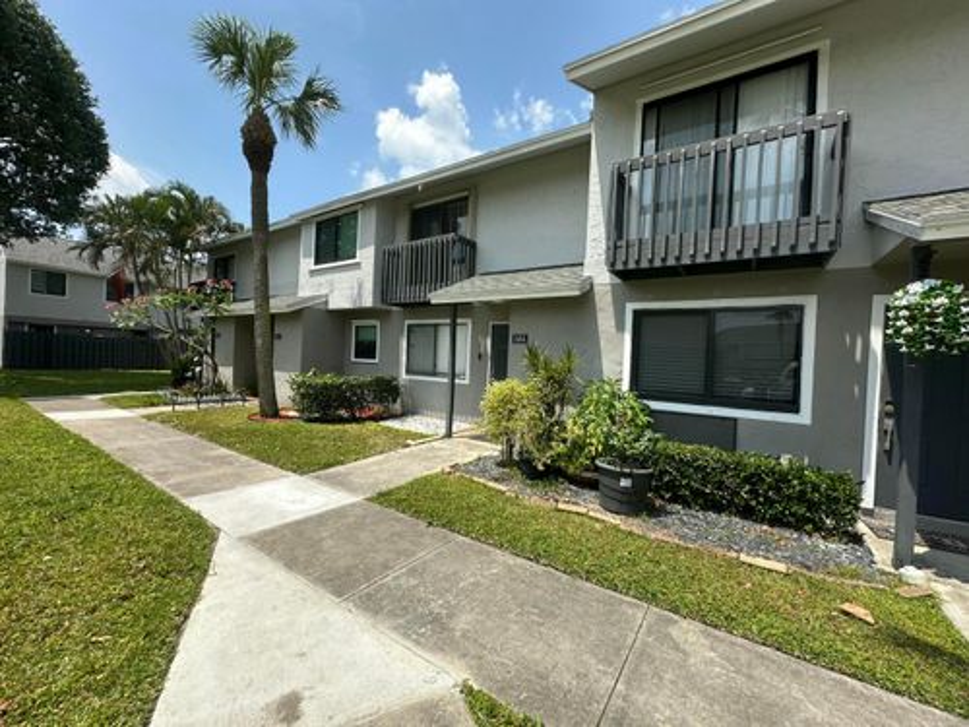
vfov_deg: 85.7
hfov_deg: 102.1
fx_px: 392
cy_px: 364
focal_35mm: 14
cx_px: 484
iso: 40
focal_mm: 2.22
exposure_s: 1/1618
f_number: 2.2
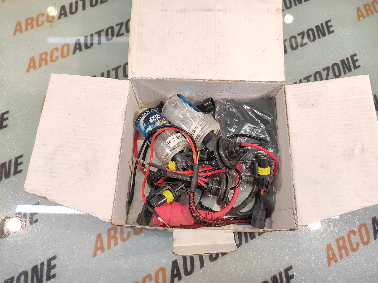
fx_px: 185
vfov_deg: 74.7
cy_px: 142
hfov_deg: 91.1
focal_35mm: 17
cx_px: 189
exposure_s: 1/33
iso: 159
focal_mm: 4.74
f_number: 1.79
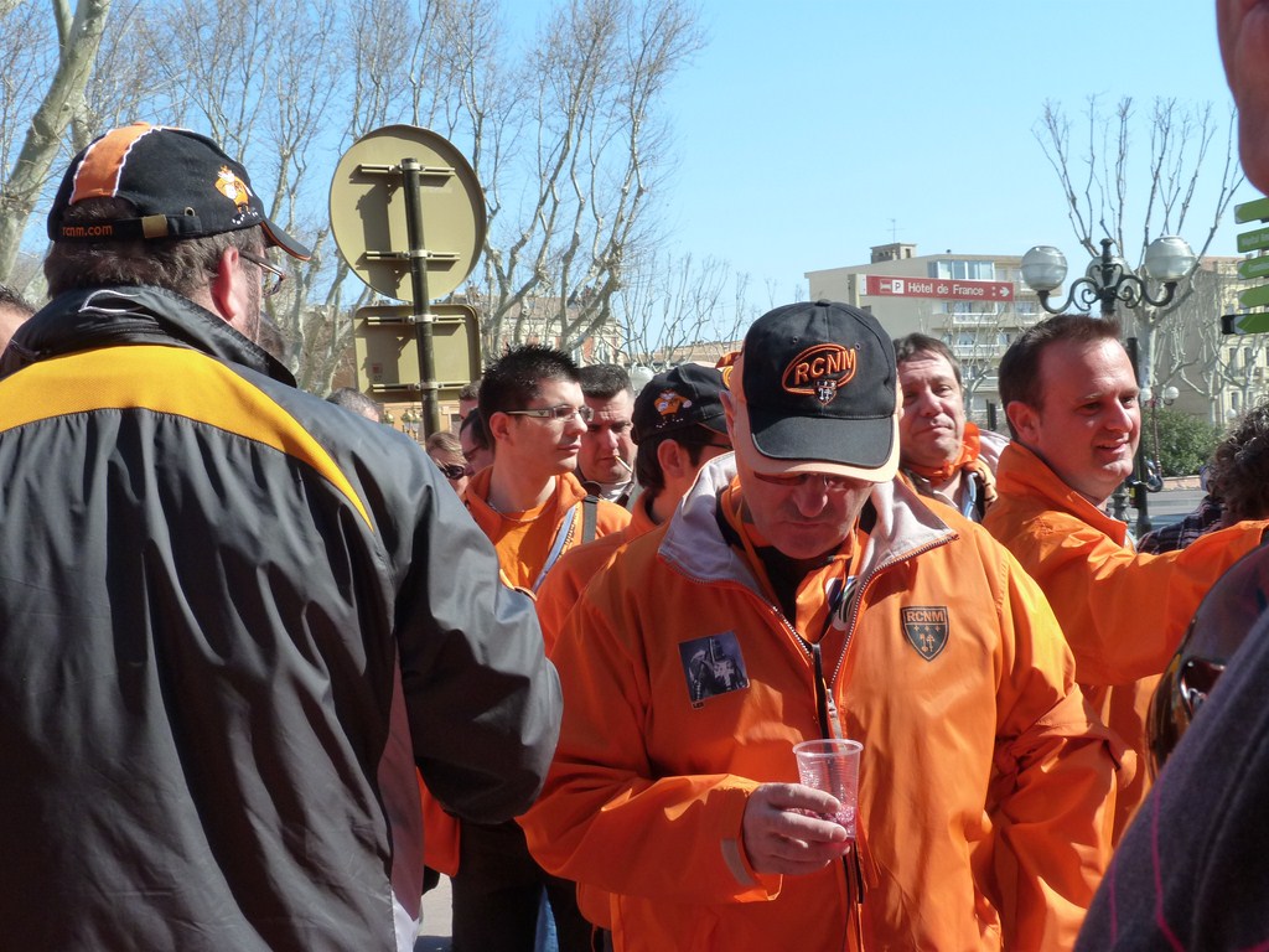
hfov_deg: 34.9
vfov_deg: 26.6
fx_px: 2016
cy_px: 476
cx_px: 634
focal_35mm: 55
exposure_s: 1/250
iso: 160
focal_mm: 10
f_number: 5
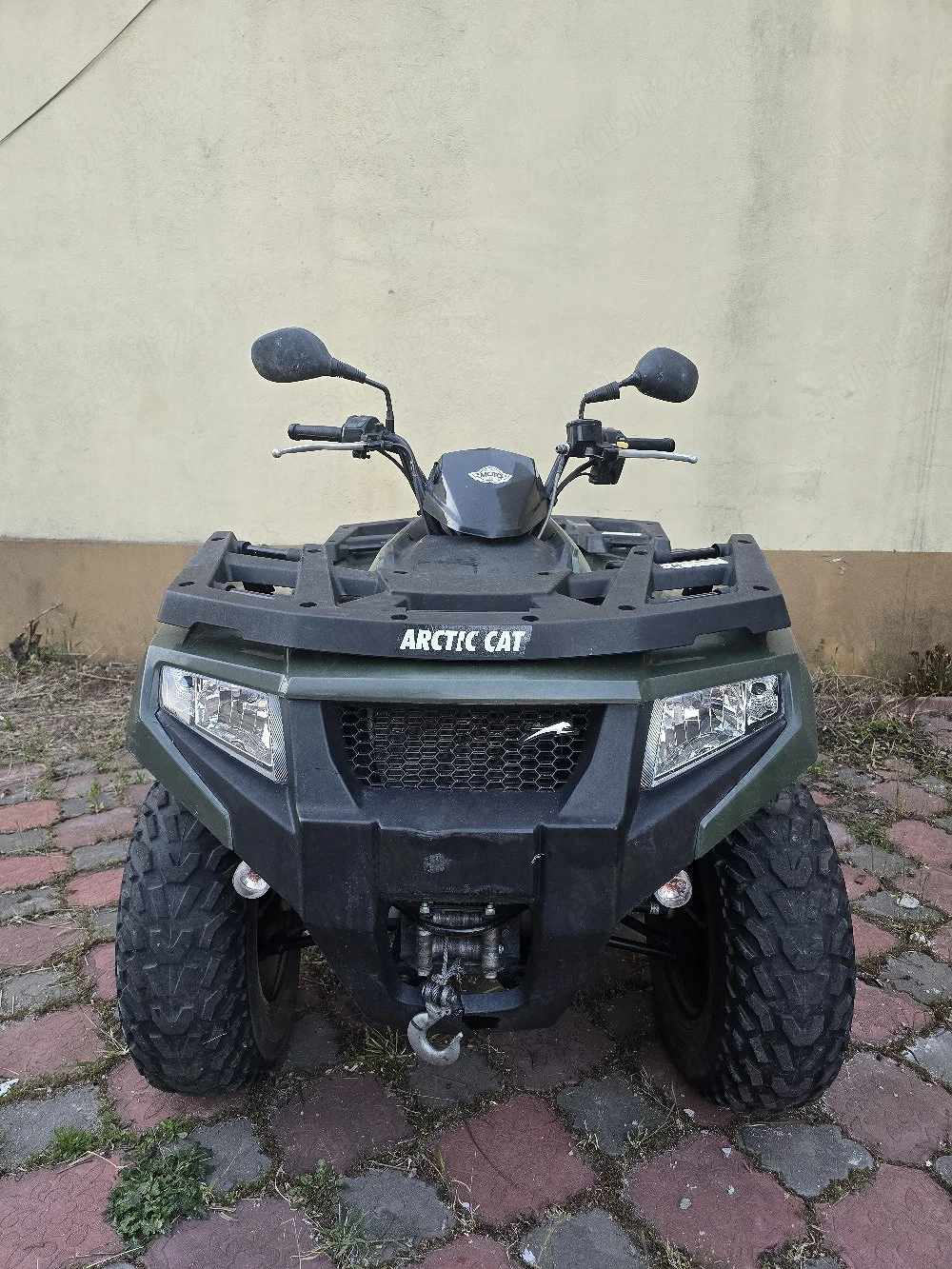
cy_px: 634
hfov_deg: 58.9
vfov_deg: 73.9
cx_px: 476
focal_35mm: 23
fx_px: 843
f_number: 1.7
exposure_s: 1/101
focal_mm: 6.3
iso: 250
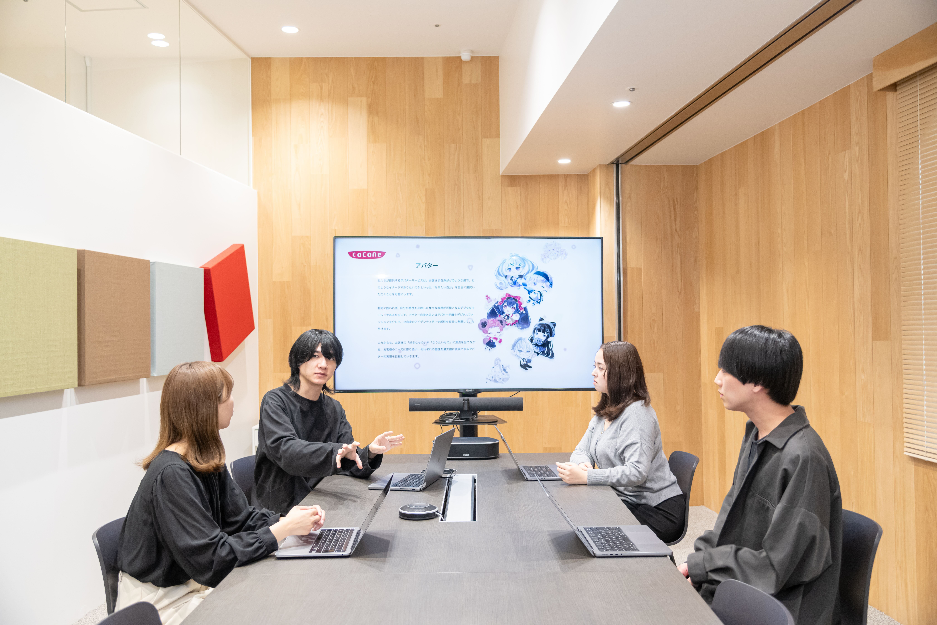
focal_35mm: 31
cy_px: 312
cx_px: 468
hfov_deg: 60.3
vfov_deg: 42.3
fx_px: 807
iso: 1600
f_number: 4
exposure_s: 1/125
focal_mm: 31
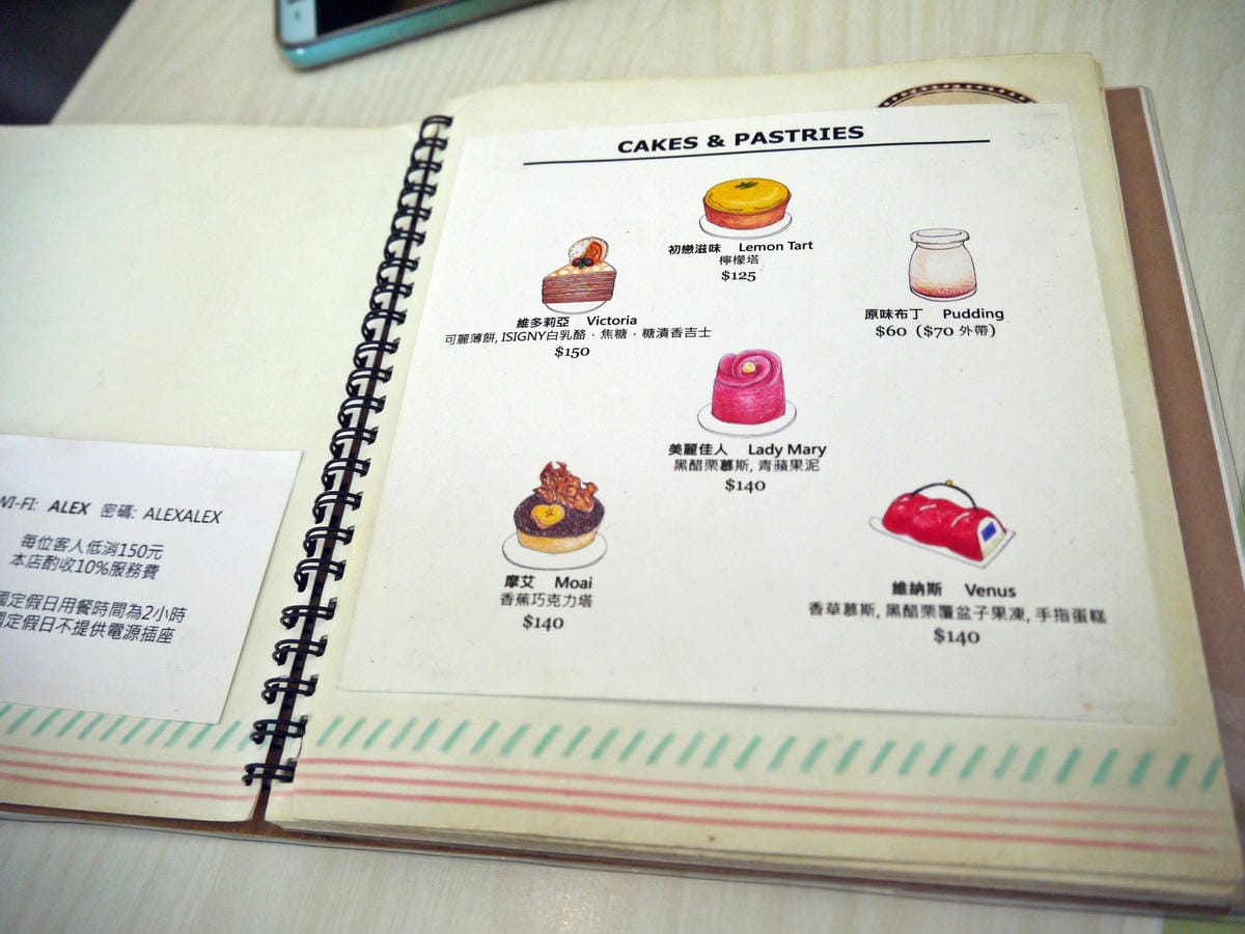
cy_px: 467
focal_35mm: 28
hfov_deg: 63.4
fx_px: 1007
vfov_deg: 49.7
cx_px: 622
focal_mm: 14
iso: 320
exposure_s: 1/60
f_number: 3.5
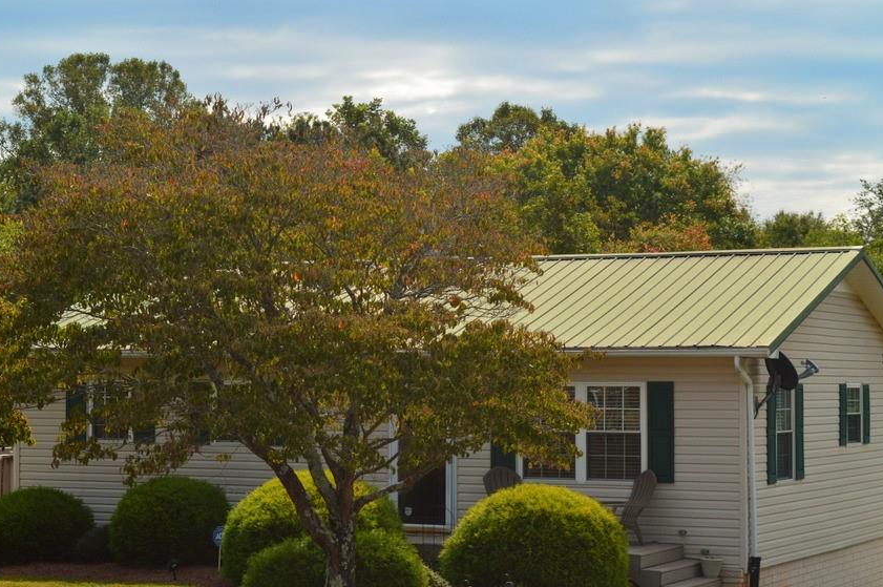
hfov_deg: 24.2
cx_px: 406
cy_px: 340
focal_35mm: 84
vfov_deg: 16.2
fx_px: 2058
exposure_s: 1/200
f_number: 10
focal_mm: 46
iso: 400
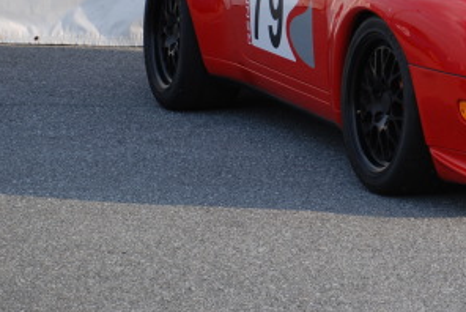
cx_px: 494
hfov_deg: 10.1
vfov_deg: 6.8
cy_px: -6
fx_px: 2604
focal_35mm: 201
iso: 100
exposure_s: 1/160
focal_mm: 62
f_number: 5.3
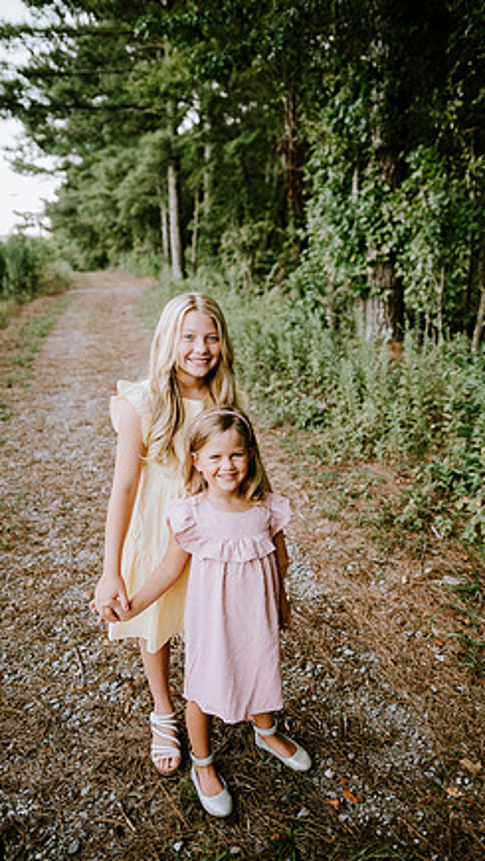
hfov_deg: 44.3
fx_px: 594
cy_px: 430
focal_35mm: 26
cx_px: 283
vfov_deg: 71.9
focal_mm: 24
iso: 320
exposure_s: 1/320
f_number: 2.2
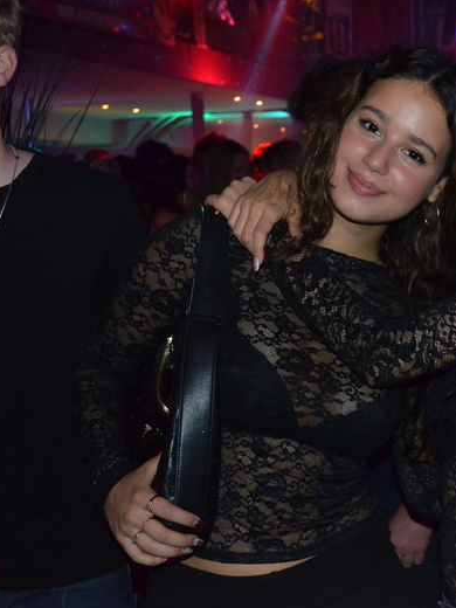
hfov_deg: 25.2
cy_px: 304
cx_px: 375
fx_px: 1001
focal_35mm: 57
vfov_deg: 33.8
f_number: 4.2
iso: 3200
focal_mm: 26
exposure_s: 1/60
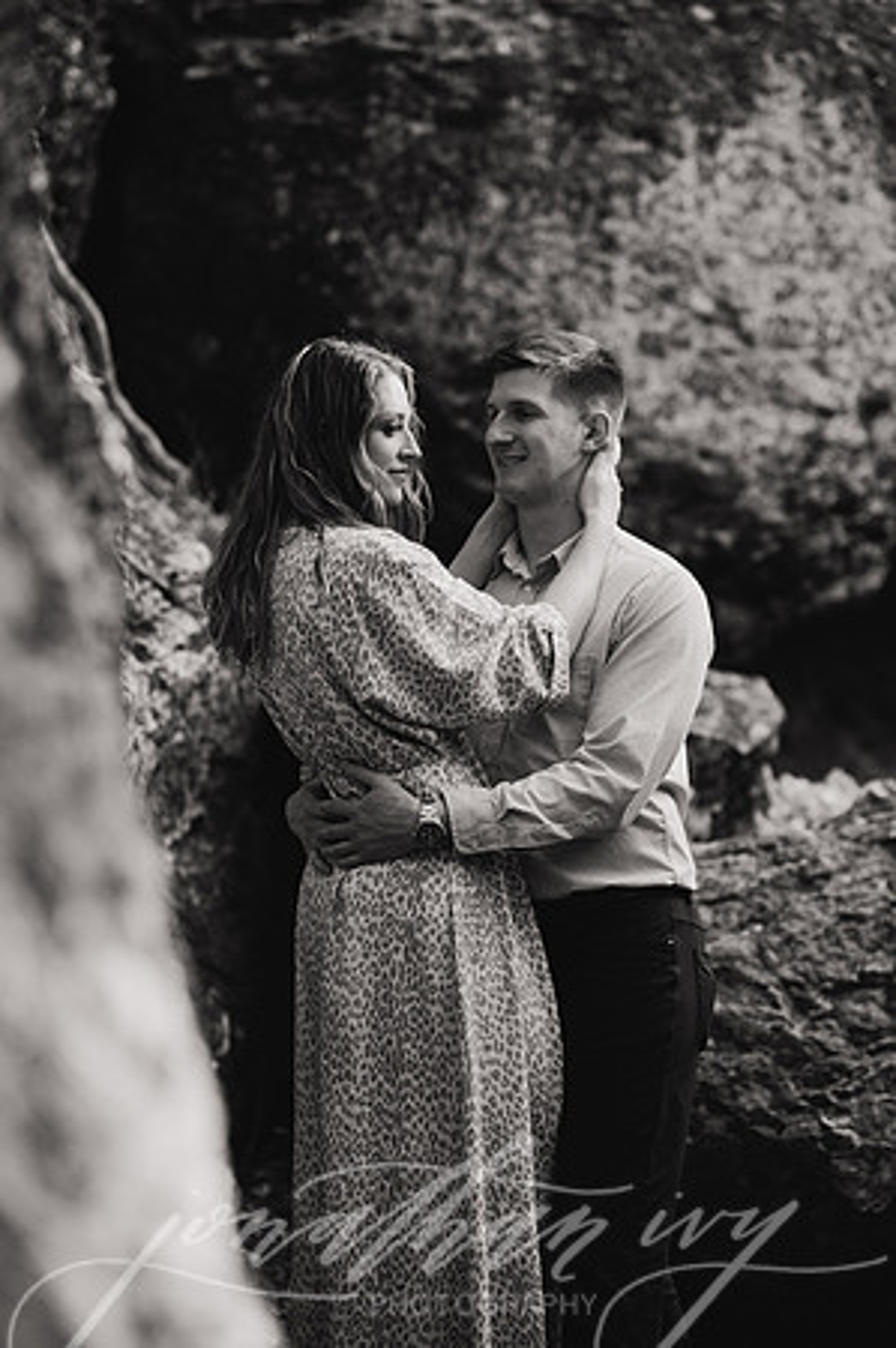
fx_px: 3180
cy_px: 674
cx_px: 448
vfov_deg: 23.9
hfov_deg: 16.0
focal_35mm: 85
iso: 100
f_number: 2
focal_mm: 85
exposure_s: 1/400
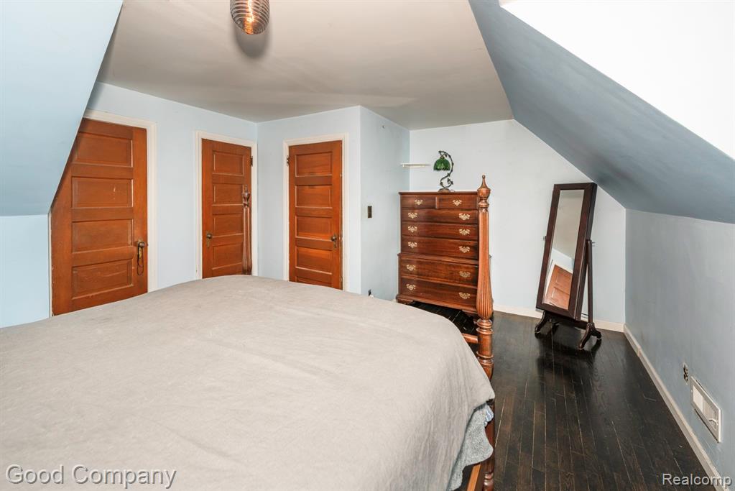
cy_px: 246
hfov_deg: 104.2
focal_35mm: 14
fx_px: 286
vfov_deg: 81.3
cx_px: 368
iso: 100
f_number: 5.6
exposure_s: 1/60
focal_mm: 14
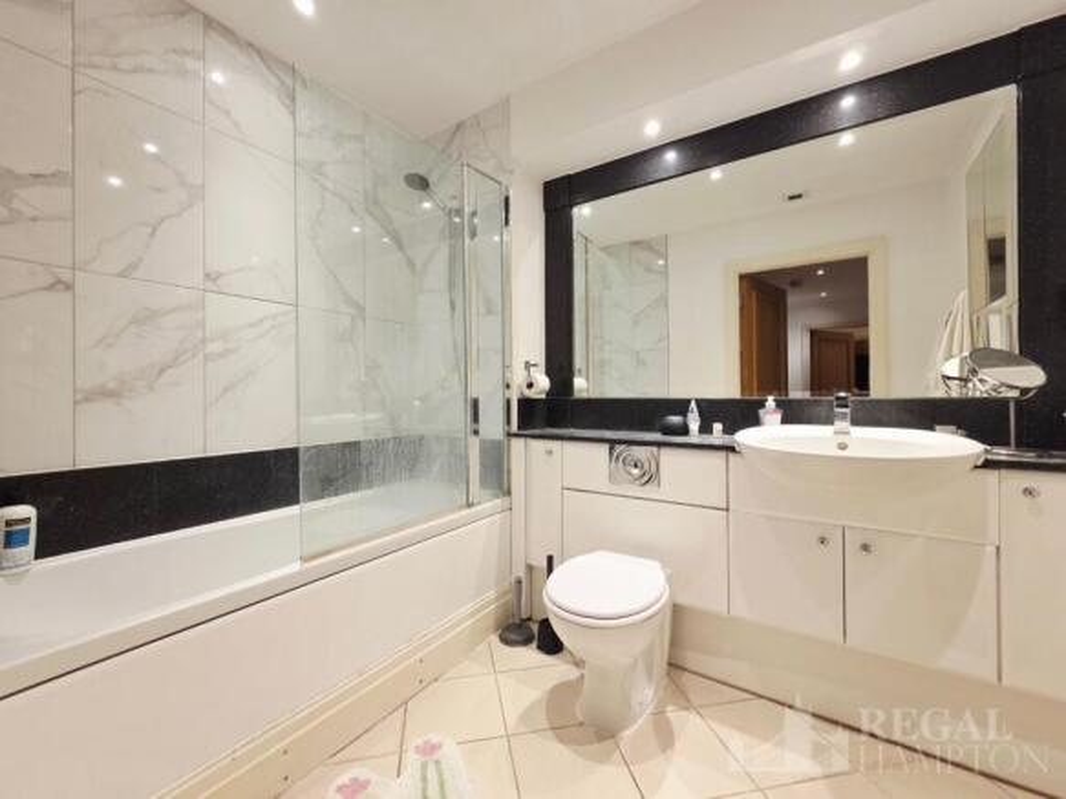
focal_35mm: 13
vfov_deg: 89.9
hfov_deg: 106.2
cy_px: 400
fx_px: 400
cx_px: 533
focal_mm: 2.2
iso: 250
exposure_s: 1/101
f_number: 2.2
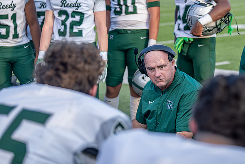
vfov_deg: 15.9
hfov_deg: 23.6
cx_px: 150
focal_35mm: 86
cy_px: 64
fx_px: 586
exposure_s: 1/1250
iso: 320
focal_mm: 70
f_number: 2.8
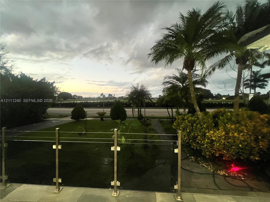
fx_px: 101
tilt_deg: -1.9
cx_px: 135
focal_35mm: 13
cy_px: 101
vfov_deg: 89.9
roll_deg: -0.3
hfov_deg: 106.2
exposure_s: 1/60
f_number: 1.8
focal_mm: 1.57
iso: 320
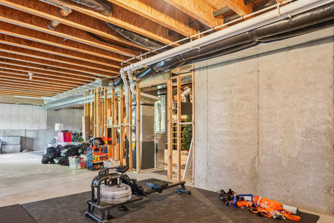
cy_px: 132
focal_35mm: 22
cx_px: 116
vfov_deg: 56.9
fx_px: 204
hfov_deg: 76.5
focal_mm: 16
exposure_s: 1.6
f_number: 8
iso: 400
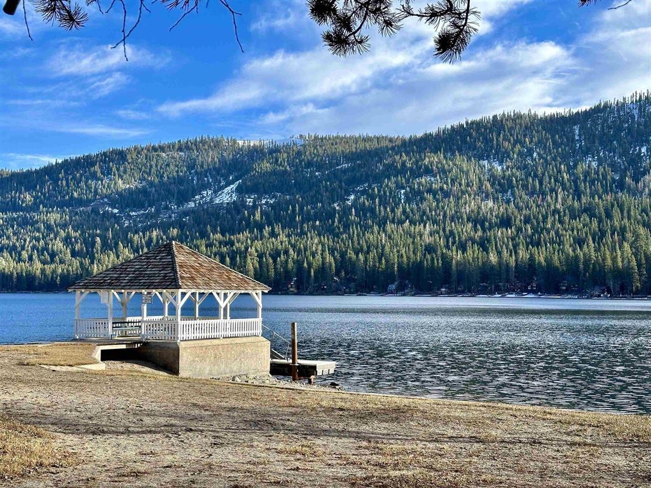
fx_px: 903
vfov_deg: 30.3
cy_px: 244
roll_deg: +0.0
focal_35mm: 48
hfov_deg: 39.7
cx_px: 326
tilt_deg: +2.9
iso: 64
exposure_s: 1/1376
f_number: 1.78
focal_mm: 6.86
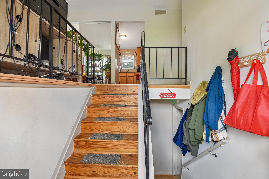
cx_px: 134
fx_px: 120
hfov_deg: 96.7
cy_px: 90
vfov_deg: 73.7
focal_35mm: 16
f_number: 8
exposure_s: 1/25
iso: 400
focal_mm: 16
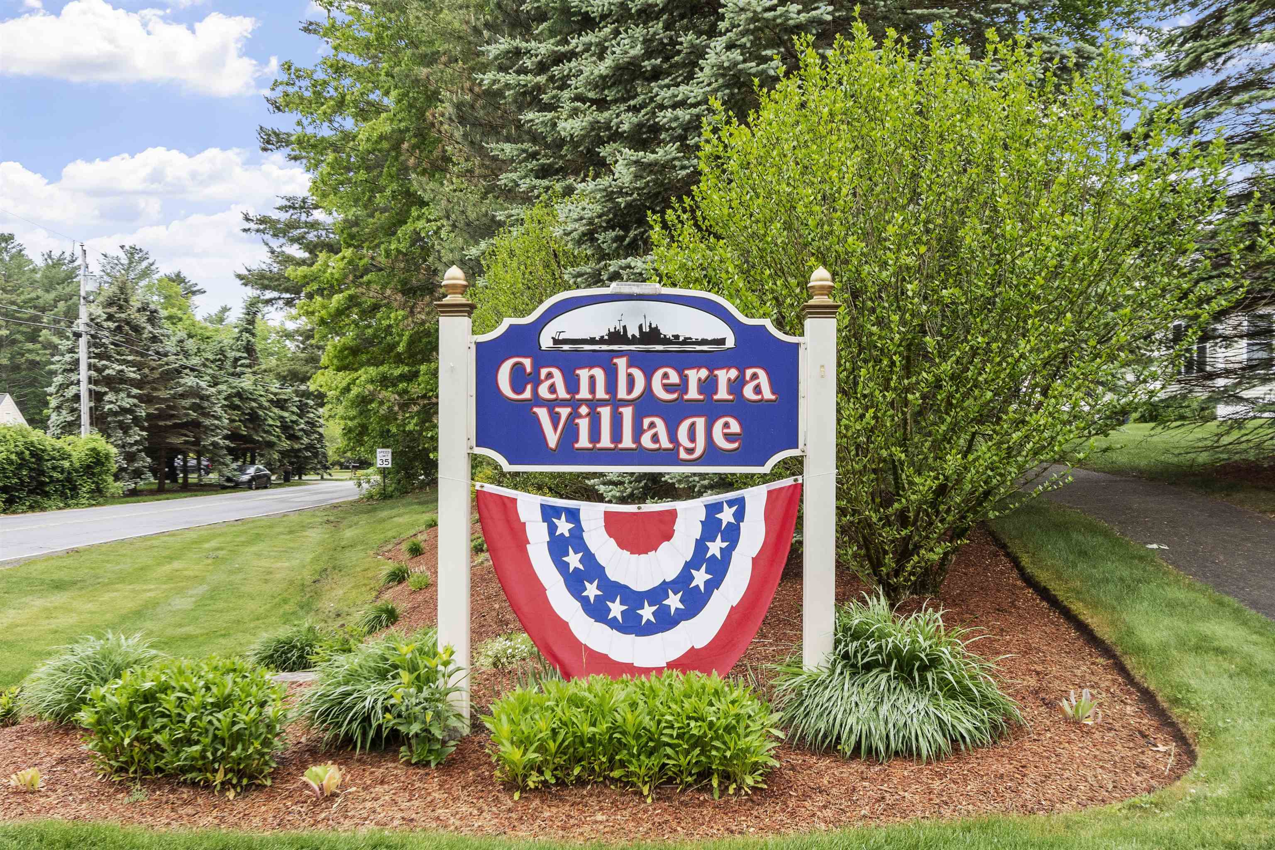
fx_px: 1169
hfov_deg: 57.2
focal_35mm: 33
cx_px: 638
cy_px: 425
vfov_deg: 40.0
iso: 1000
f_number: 8
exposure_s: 1/125
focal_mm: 22
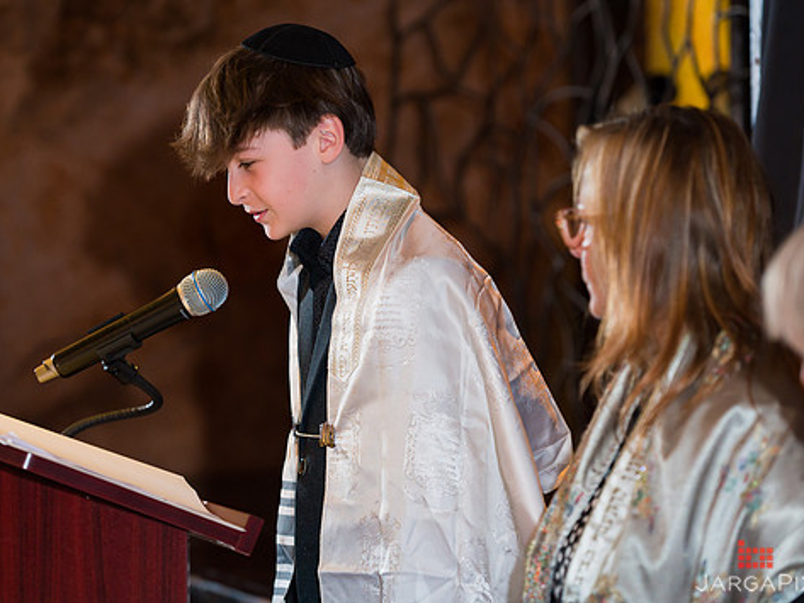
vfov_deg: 8.5
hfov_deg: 11.4
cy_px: 284
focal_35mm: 174
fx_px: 4042
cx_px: 340
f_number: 4
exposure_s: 1/200
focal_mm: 140
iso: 1000
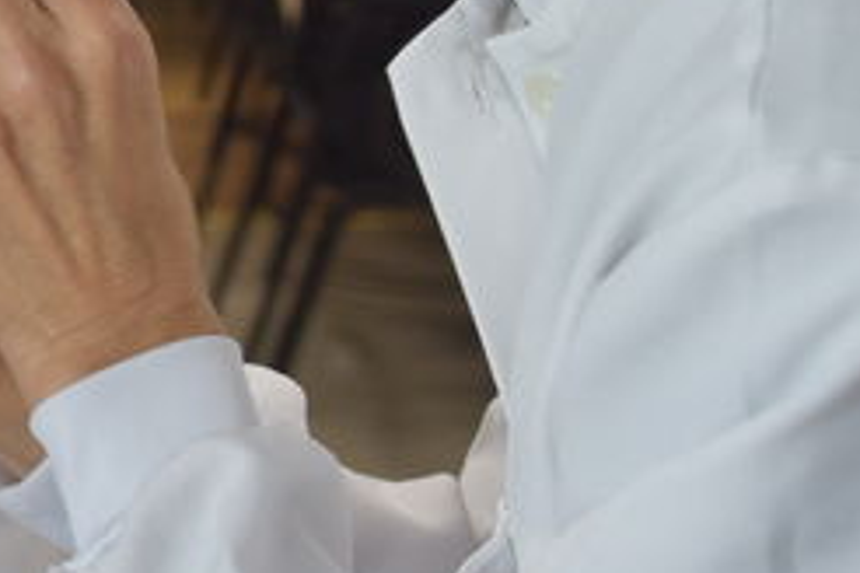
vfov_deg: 7.1
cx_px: -393
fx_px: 4539
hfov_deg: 10.5
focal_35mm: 190
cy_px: -325
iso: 400
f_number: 4.5
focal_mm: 38
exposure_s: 1/80
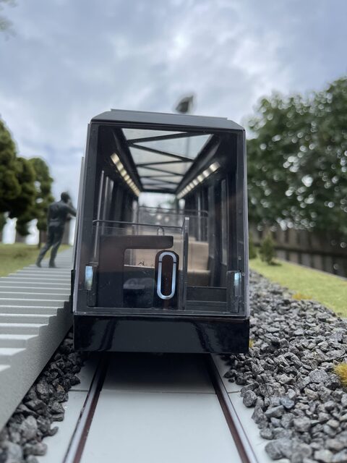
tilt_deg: +16.0
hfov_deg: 53.1
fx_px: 348
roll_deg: -1.0
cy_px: 232
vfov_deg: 67.3
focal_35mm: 26
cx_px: 174
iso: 32
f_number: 1.6
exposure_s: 1/1767
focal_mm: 5.1
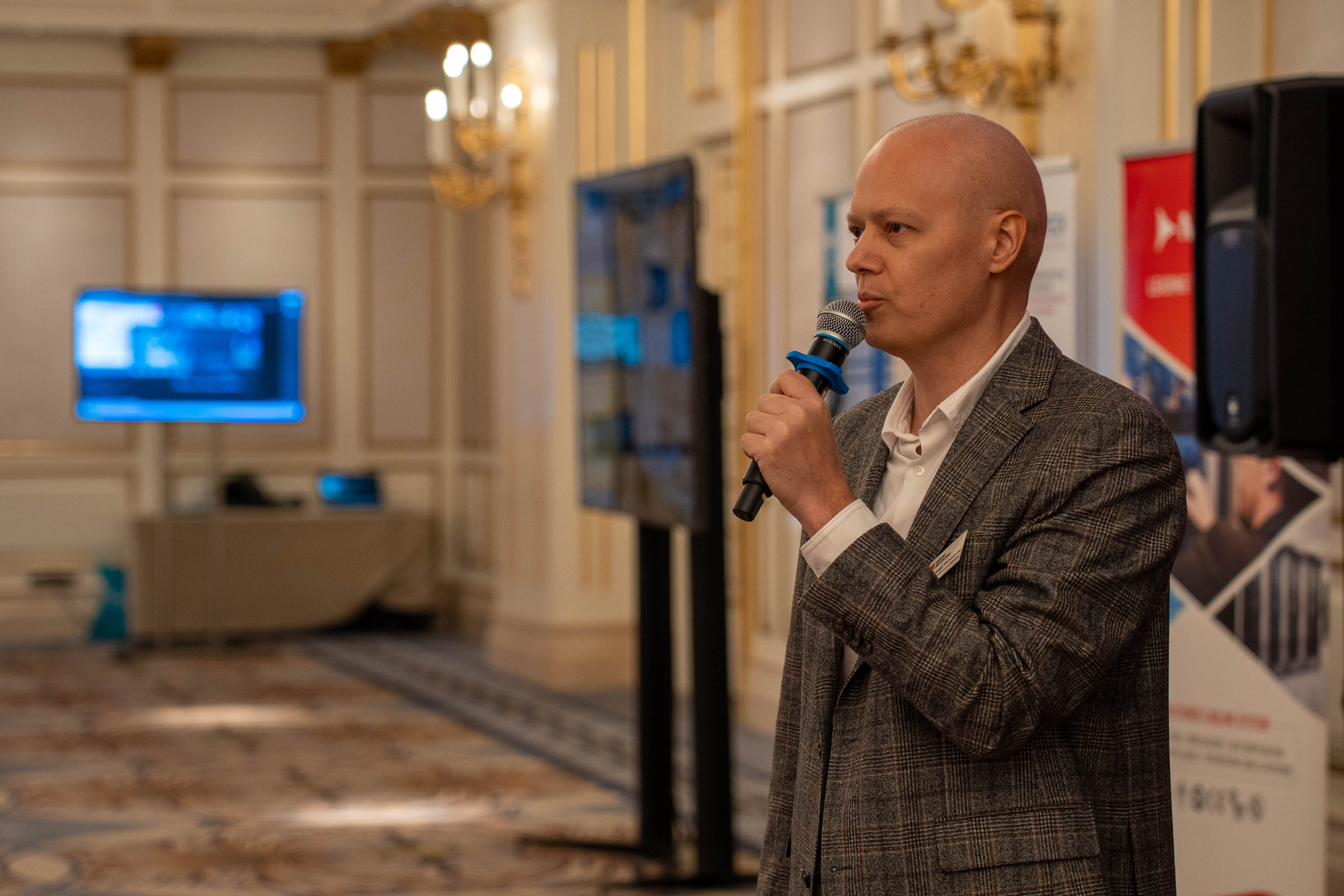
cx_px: 672
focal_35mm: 112
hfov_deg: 18.3
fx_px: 4181
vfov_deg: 12.2
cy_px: 448
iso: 800
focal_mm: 75
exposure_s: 1/200
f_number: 3.2
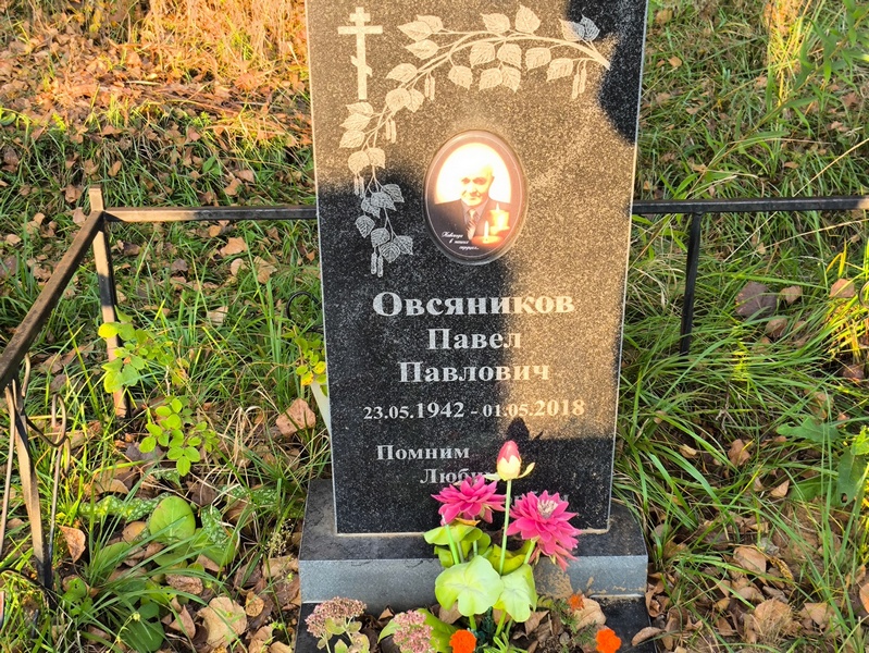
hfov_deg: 38.2
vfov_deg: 29.1
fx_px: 1256
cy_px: 326
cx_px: 434
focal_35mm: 50
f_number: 1.7
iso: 50
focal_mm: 4.71
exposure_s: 1/120
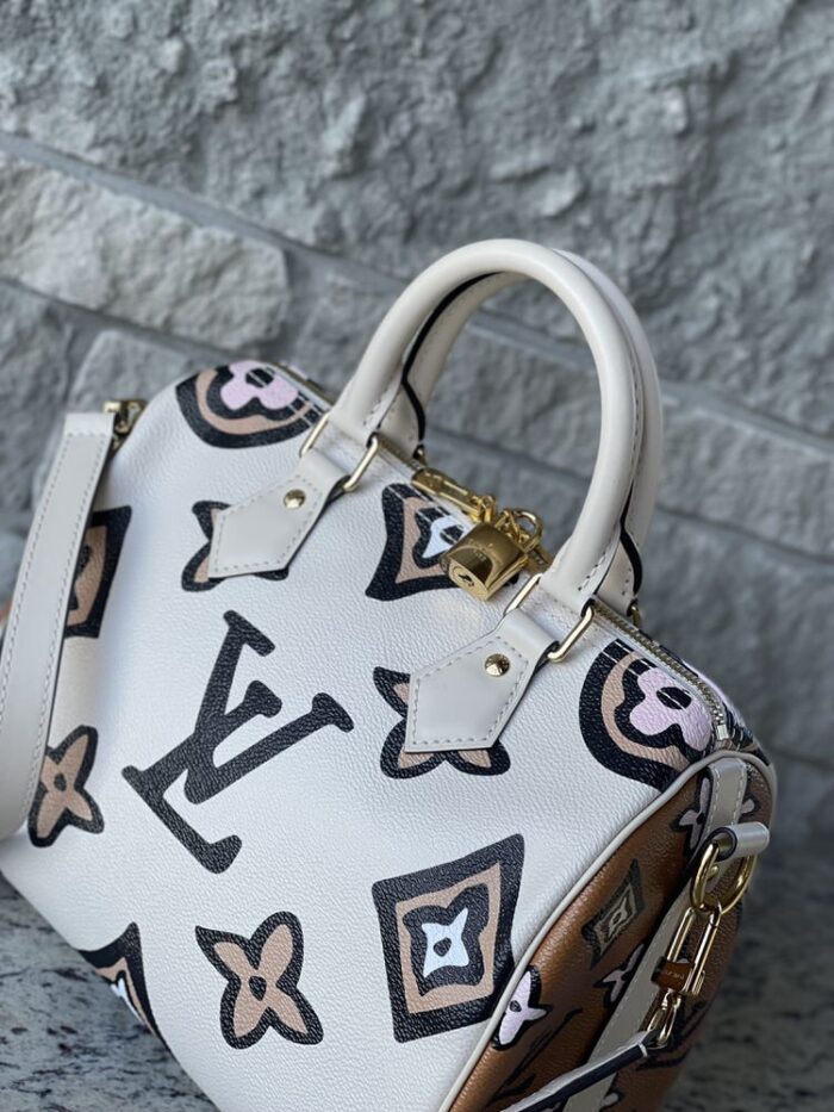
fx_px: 2055
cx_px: 417
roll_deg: -26.2
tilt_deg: -19.9
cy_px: 556
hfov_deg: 22.9
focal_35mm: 64
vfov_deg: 30.3
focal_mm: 7.5
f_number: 2.2
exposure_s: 1/121
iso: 40
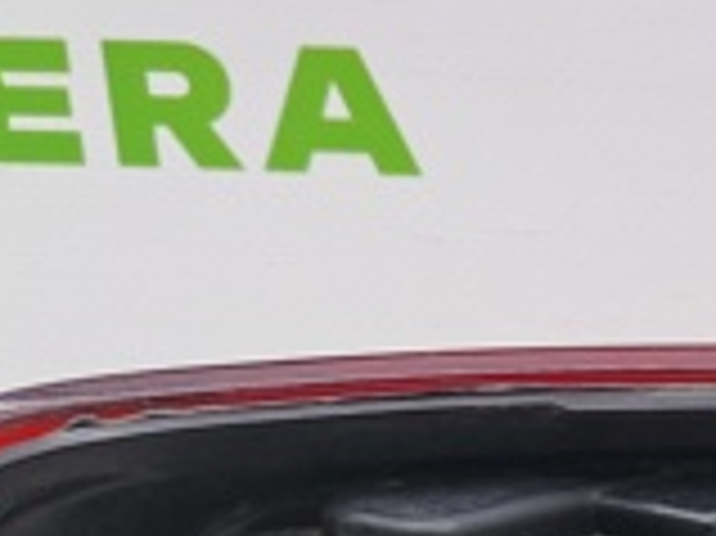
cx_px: 1270
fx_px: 2253
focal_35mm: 109
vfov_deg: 12.6
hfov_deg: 15.6
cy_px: 885
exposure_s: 1/50
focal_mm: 4
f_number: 1.8
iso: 50
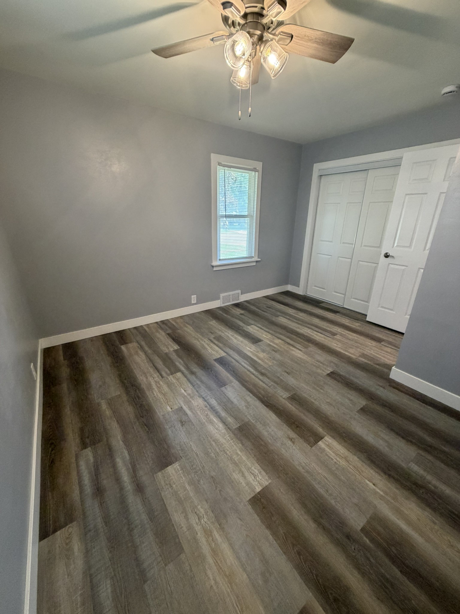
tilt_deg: -20.3
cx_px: 230
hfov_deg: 85.7
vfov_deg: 102.1
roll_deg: -1.0
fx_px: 248
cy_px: 307
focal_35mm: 14
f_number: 2.2
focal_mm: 2.22
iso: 400
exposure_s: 1/60
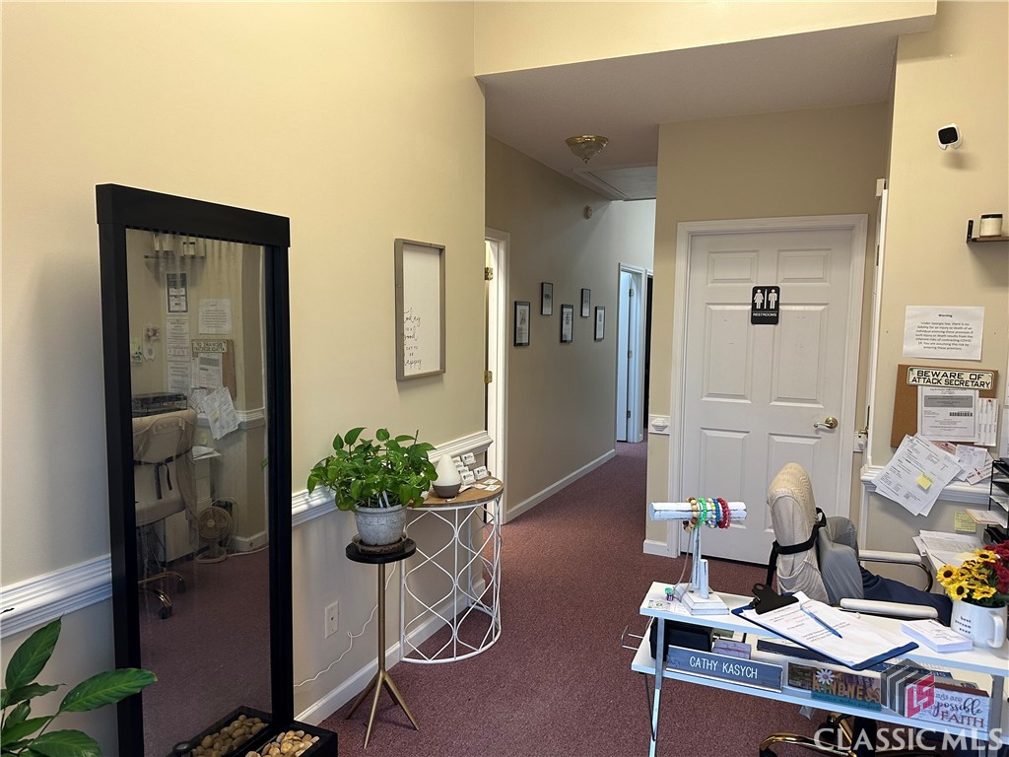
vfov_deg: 56.8
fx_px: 700
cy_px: 378
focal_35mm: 24
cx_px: 504
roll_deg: -1.3
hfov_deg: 71.6
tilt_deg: -6.1
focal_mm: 6.86
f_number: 1.78
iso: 200
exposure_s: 1/120
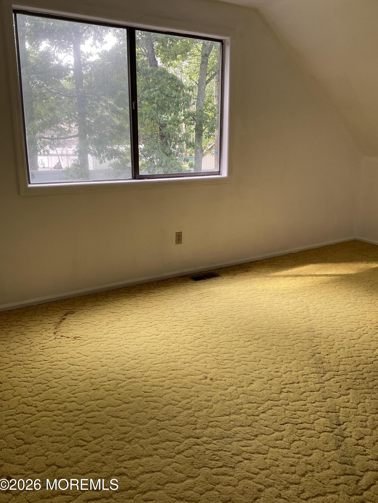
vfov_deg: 60.0
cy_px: 248
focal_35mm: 30
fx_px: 437
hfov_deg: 46.8
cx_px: 192
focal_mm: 3
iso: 40
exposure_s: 1/122
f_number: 1.8
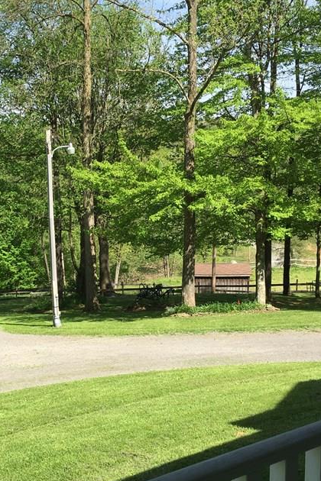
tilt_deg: -3.7
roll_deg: -1.2
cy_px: 255
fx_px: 655
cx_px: 96
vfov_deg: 40.3
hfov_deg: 27.3
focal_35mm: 49
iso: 25
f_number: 2.2
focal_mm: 4.15
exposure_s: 1/836
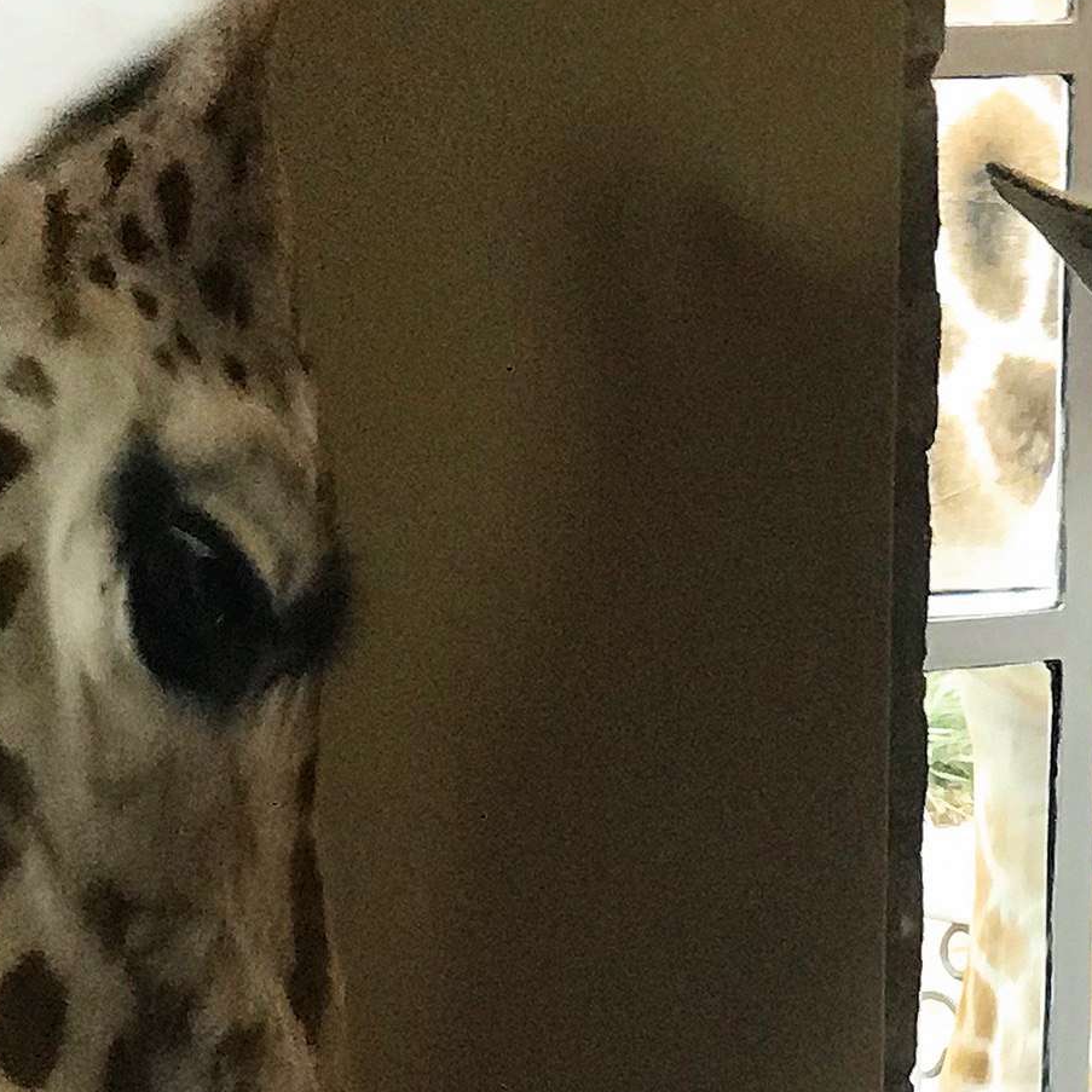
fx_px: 8030
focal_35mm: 225
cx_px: 1135
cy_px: 1246
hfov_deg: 7.7
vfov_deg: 7.7
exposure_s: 1/50
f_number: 2.8
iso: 80
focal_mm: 6.6
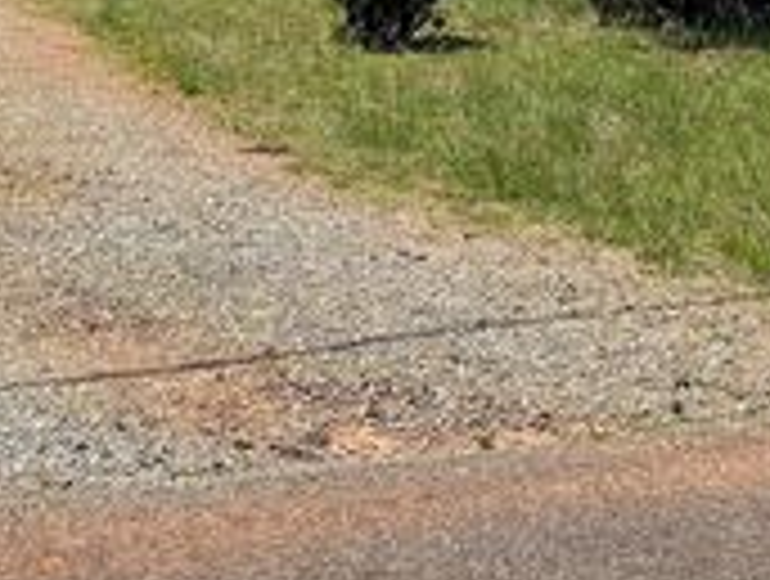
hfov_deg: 26.8
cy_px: -110
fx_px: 1560
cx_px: 81
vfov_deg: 19.8
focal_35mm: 70
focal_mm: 6.86
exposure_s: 1/3597
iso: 80
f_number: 1.78
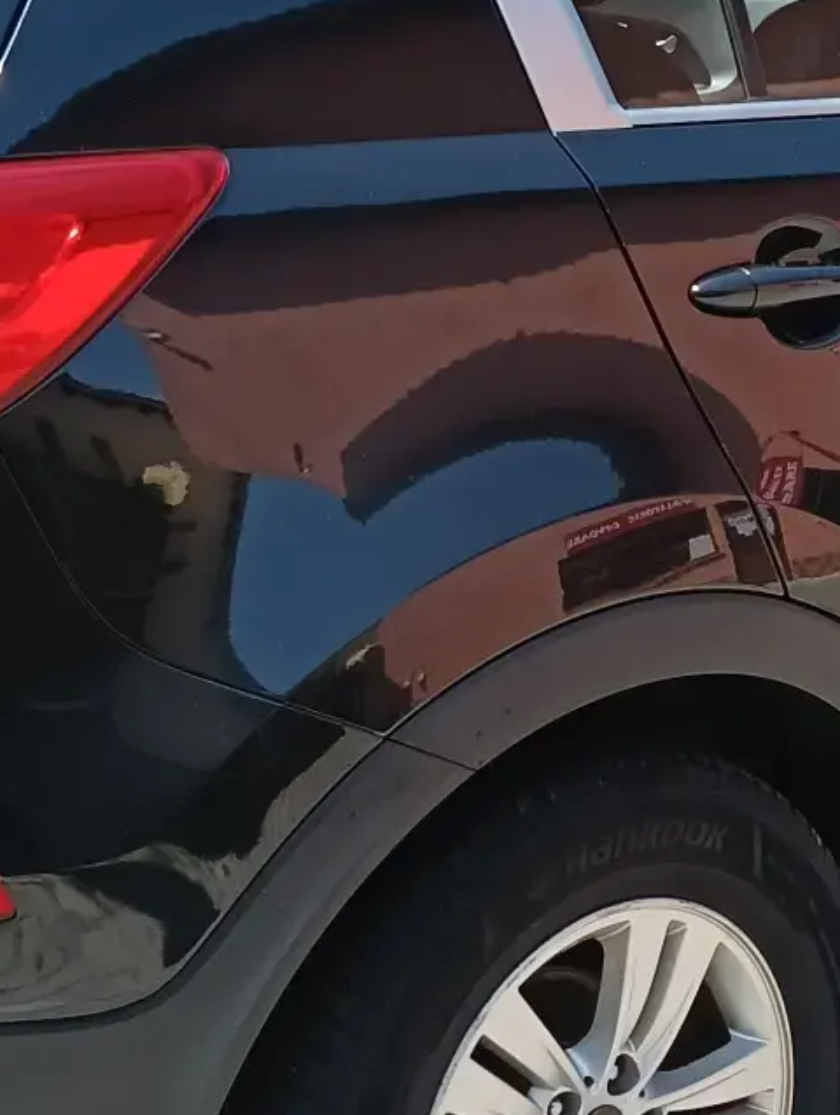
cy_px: 464
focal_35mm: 89
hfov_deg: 16.5
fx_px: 2871
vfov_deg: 22.0
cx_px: 729
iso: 50
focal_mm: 3.98
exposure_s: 1/279
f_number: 1.8
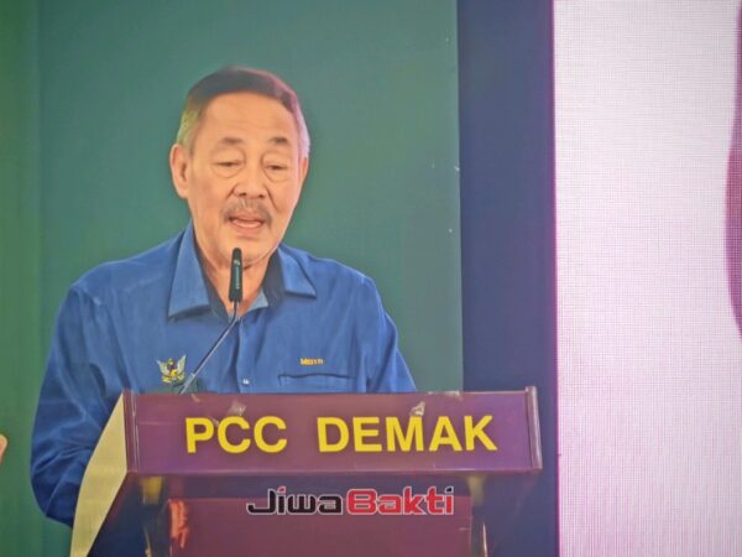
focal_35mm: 452
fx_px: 9689
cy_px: 278
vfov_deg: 3.3
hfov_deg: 4.4
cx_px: 371
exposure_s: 1/60.2
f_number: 2.6
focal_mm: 15.38
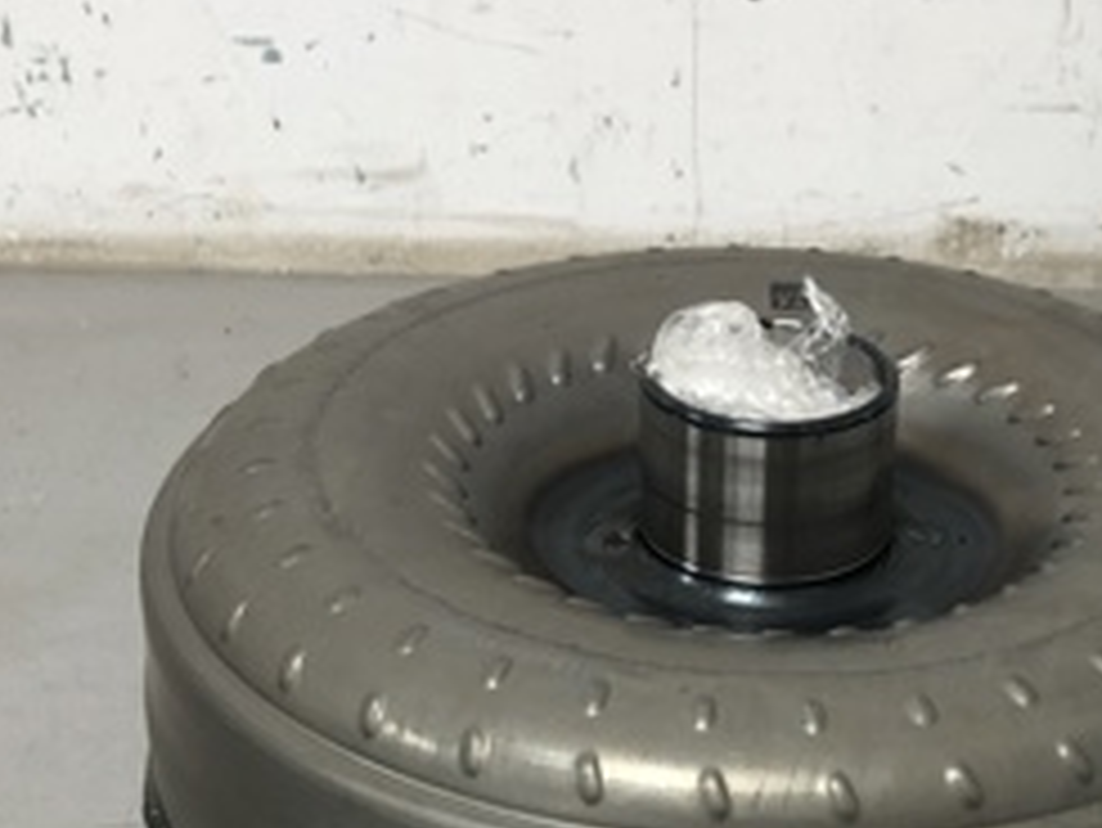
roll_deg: +0.8
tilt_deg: -38.8
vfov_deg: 19.3
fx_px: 2325
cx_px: 765
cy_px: 909
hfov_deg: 26.5
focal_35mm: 73
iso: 32
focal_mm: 4
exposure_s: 1/33
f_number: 1.8
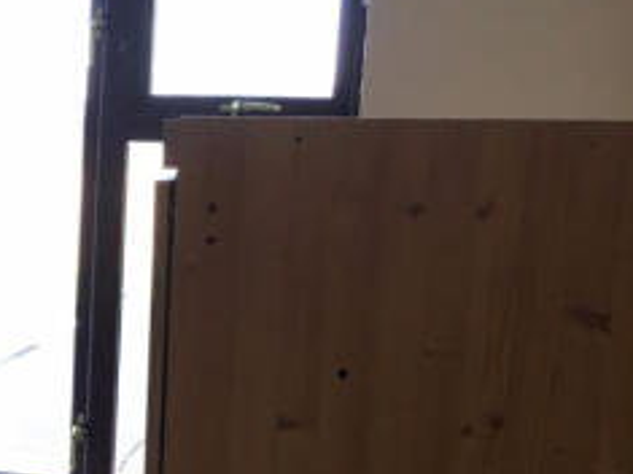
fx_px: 1316
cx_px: -47
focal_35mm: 72
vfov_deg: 20.3
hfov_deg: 25.3
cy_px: 360
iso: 32
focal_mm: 4.15
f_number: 2.2
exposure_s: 1/33
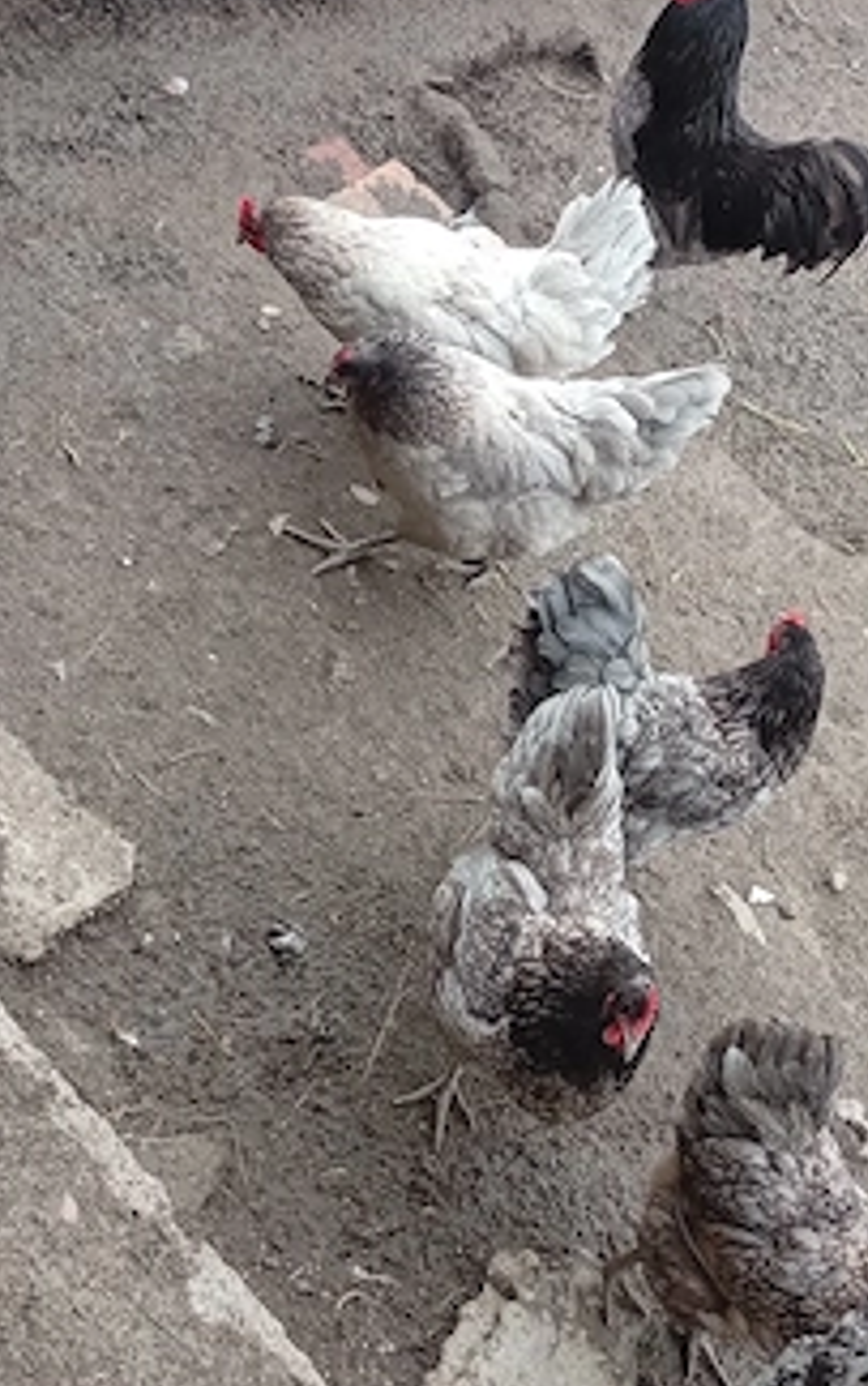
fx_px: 2267
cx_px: 624
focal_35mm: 60
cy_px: 689
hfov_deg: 21.5
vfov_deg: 34.0
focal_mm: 3.84
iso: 51
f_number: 1.8
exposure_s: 1/333
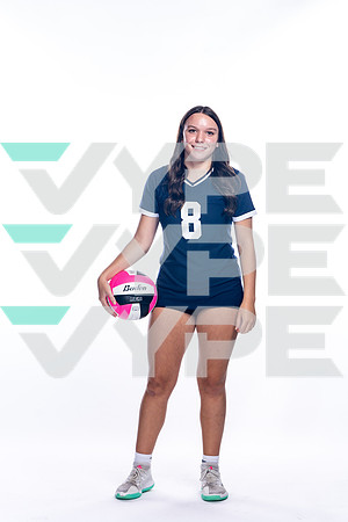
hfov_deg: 12.7
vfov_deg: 18.9
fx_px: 1566
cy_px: 261
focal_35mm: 108
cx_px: 174
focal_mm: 108
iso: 400
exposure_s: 1/250
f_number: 5.6
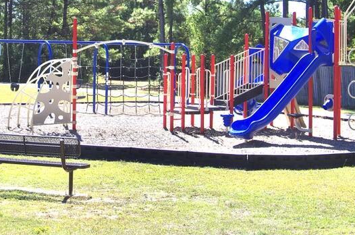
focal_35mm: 87
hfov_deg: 23.4
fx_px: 856
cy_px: 29
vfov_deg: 15.5
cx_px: 125
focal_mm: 28
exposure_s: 1/200
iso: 100
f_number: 8
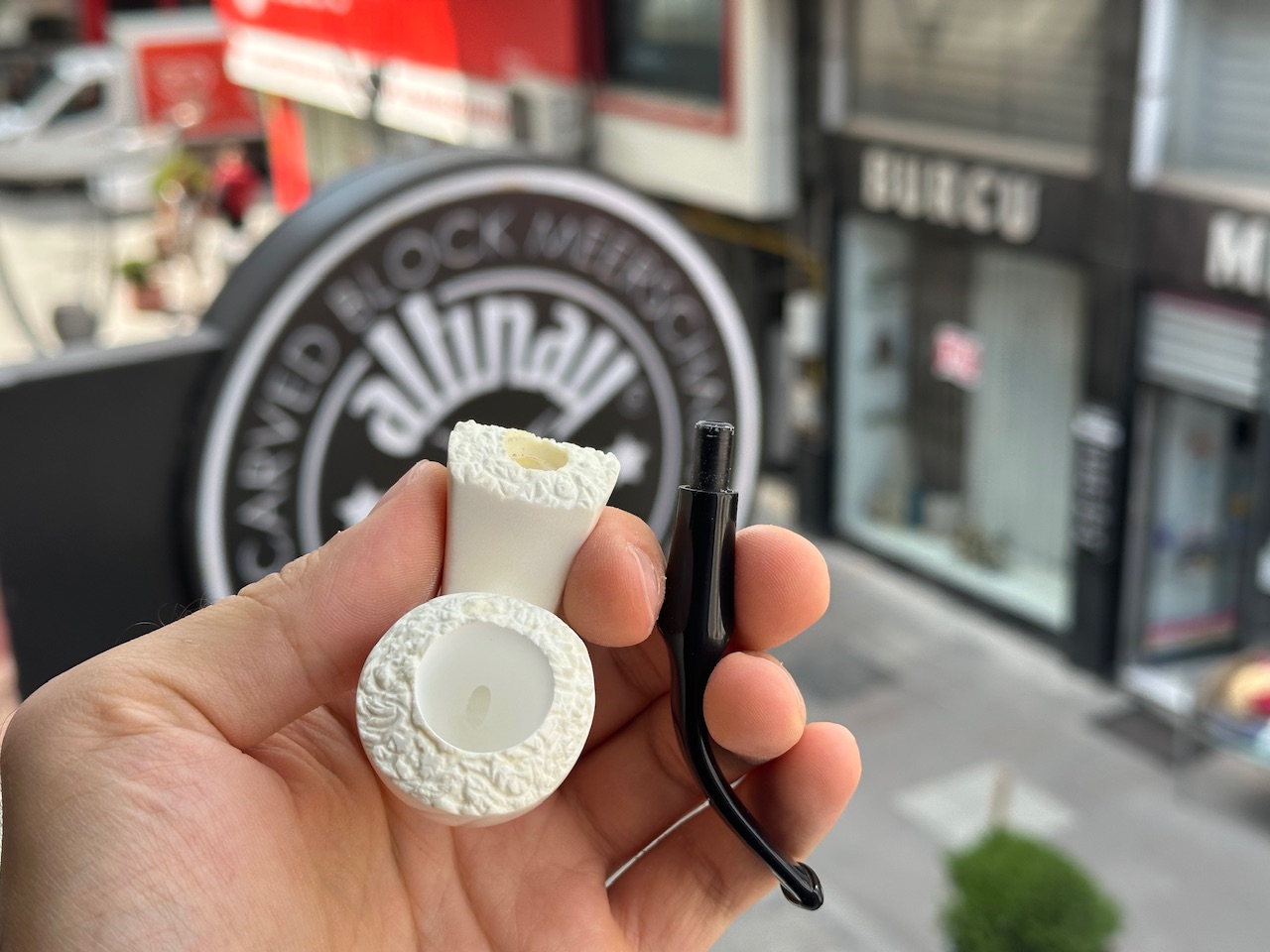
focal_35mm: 48
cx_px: 635
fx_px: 1761
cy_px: 476
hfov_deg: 39.7
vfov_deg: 30.3
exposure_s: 1/659
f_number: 1.78
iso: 64
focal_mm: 6.86
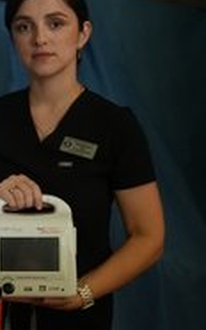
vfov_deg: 30.2
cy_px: 145
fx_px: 612
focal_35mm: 68
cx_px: -36
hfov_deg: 18.2
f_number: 2.8
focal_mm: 31
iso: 12800
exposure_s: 1/100
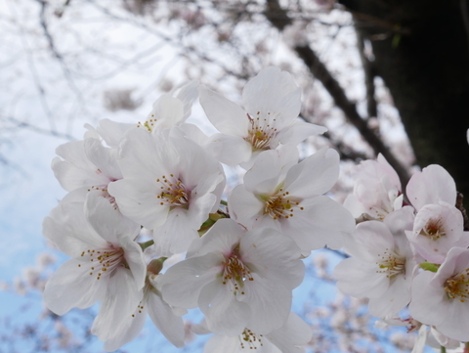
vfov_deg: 19.7
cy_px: 207
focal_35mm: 75
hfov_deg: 25.9
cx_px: 285
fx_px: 1017
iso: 200
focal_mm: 30
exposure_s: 1/50
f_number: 16
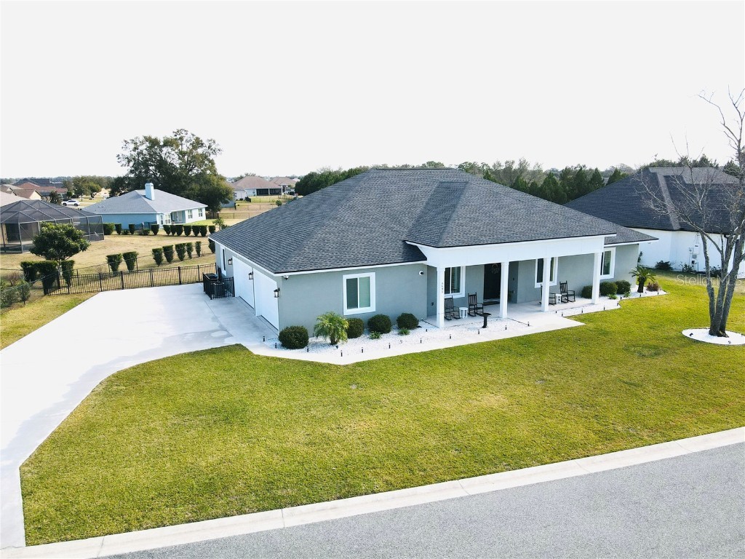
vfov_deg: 56.8
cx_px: 372
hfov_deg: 71.6
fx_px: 517
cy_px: 280
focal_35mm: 24
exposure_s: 1/400
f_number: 2.8
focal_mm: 4.5
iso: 100
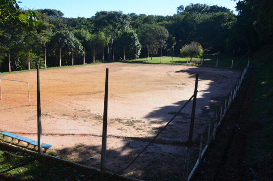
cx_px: 110
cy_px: 95
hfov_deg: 55.5
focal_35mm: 34
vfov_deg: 38.7
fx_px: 257
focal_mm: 18
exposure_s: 1/250
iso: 180
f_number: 8
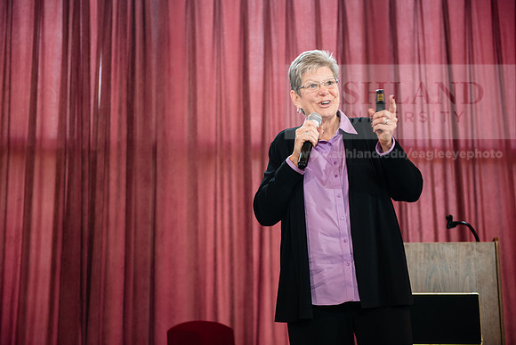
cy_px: 172
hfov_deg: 33.4
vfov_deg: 22.6
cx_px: 258
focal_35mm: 60
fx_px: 860
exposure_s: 1/200
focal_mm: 60
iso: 1250
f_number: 3.2
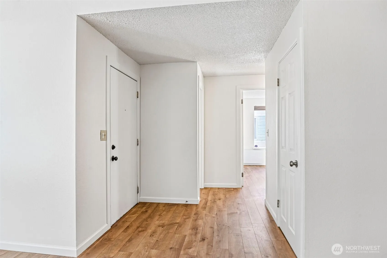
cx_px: 194
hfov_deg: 81.2
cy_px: 129
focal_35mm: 21
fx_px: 226
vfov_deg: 59.5
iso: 400
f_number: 8
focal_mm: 21
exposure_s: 1/40
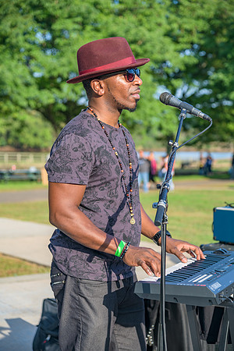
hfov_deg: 18.2
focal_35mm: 75
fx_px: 731
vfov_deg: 27.0
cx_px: 117
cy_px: 176
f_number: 4
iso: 100
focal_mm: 75
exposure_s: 1/200
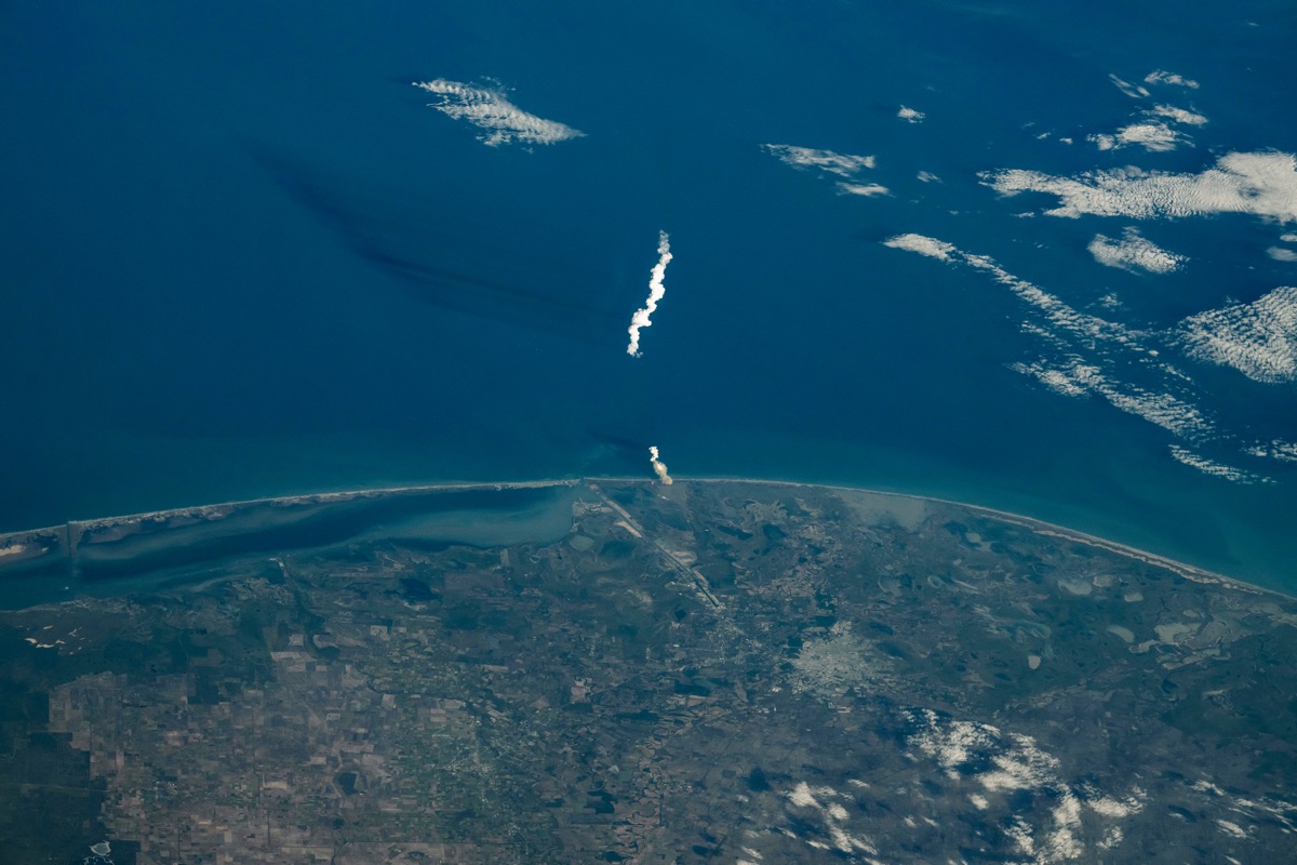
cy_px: 432
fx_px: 7205
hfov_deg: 10.3
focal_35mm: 200
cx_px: 648
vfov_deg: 6.9
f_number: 8
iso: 800
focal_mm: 200
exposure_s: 1/3200
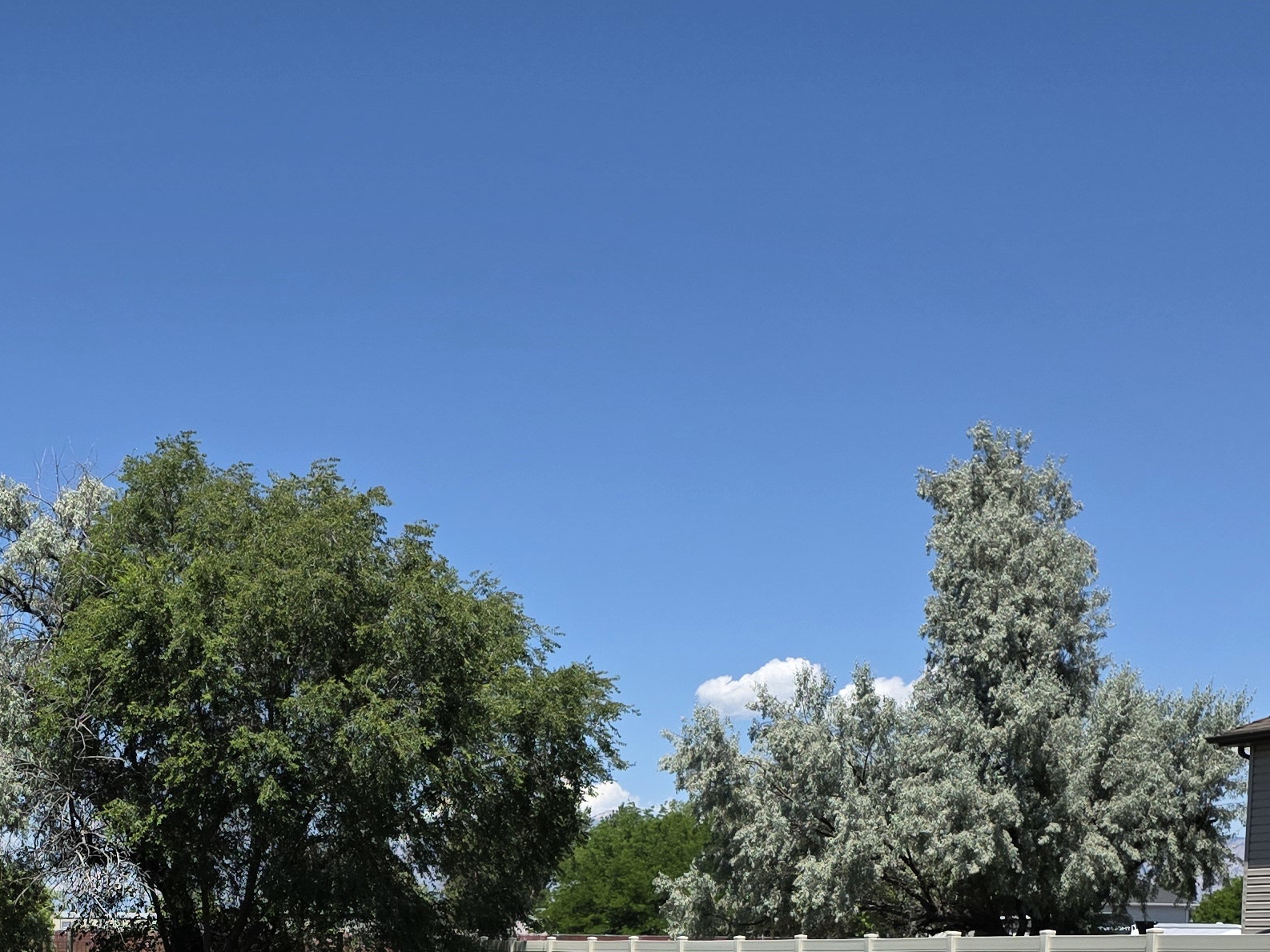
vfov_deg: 23.4
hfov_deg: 32.4
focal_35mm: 58
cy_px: 1088
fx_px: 2128
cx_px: 262
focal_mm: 6.3
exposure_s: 1/7944
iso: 80
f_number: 1.7
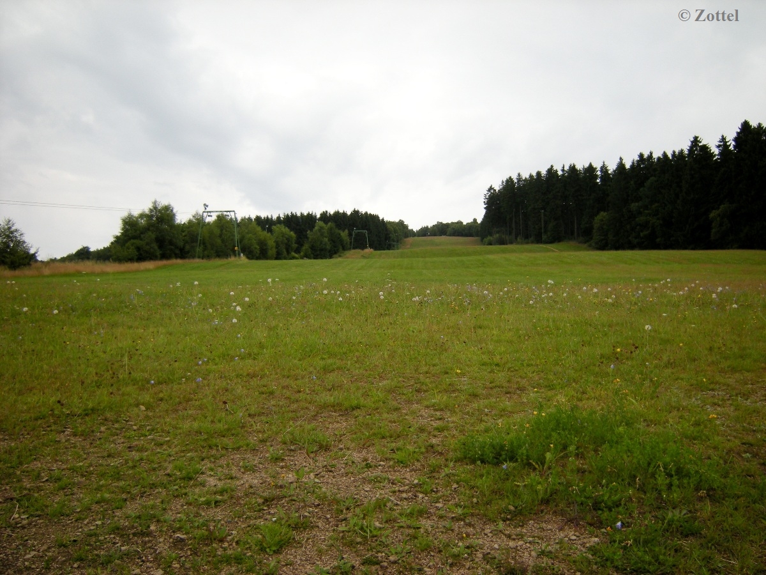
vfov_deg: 49.7
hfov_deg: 63.4
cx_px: 383
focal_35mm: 28
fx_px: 620
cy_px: 288
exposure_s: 1/436
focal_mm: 4.7
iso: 64
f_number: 5.6
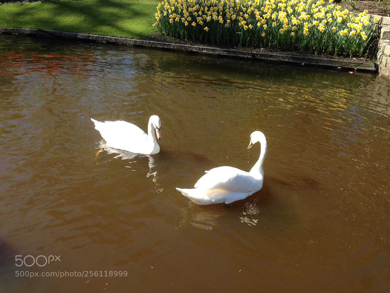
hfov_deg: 55.4
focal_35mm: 33
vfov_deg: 42.9
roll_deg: -2.0
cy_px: 146
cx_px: 195
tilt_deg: -25.8
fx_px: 372
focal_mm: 4.12
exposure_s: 1/475
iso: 50
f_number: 2.4
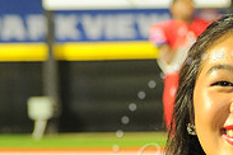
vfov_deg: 4.1
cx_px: 232
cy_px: 170
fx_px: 2149
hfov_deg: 6.2
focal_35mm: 332
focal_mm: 105
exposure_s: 1/80
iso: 2000
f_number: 6.3
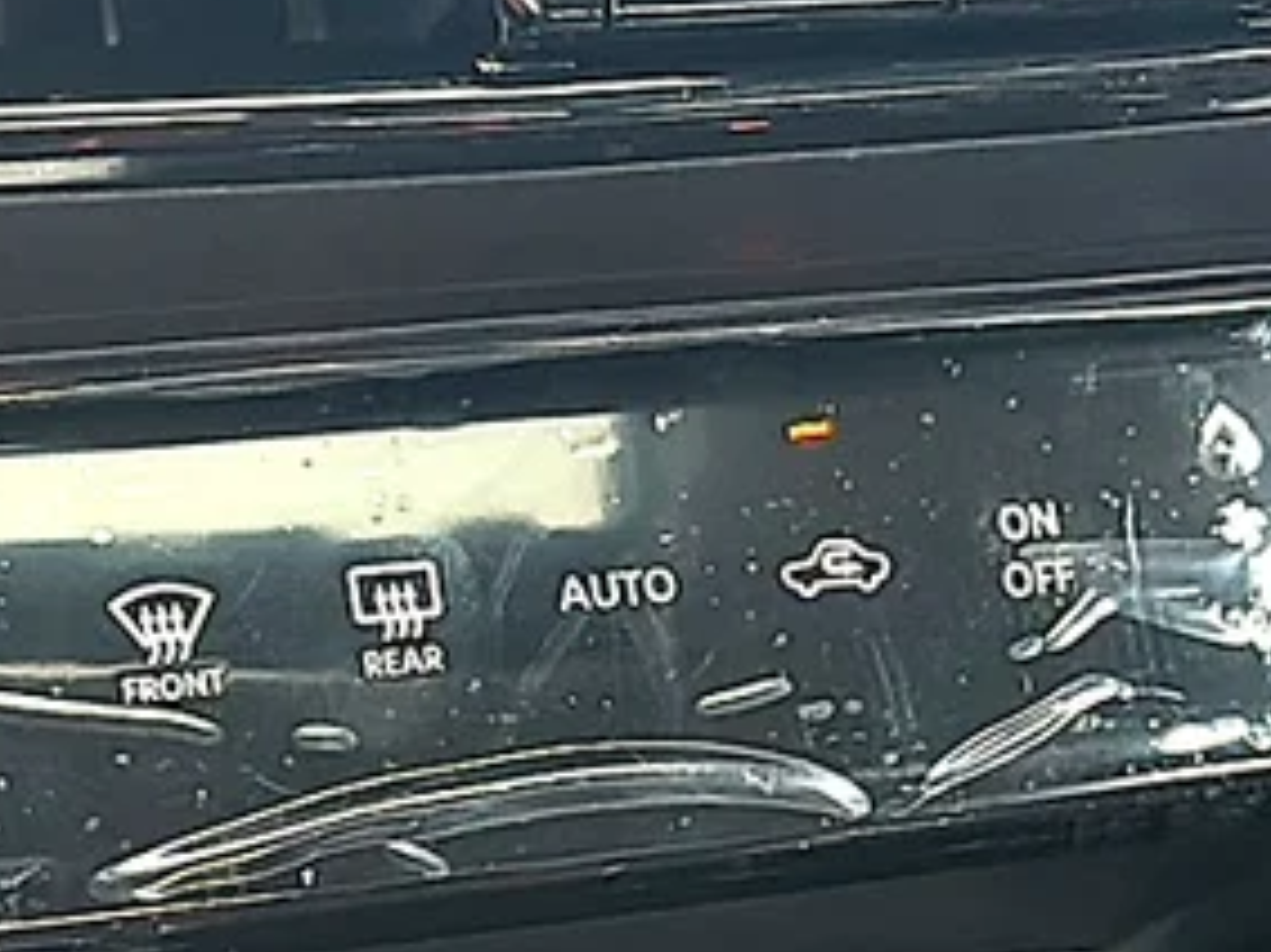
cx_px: 552
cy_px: 712
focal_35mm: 94
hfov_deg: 20.9
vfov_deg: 15.6
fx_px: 3450
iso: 250
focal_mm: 6.86
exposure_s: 1/74
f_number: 1.78
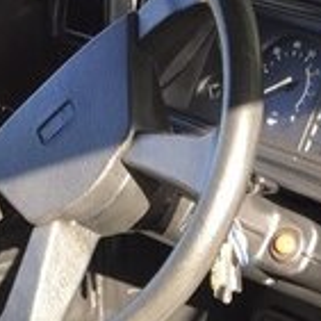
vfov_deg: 13.8
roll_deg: +3.0
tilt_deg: -31.9
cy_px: 452
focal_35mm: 120
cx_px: 305
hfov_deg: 14.3
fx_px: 1259
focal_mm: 4.15
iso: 40
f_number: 2.2
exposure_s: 1/100
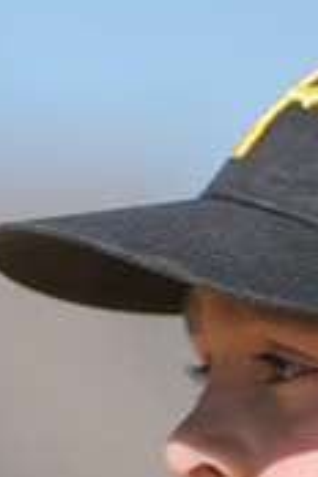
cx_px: 366
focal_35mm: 1098
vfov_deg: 1.9
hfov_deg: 1.3
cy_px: 765
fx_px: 14547
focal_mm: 220
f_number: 4
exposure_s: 1/5000
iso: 640
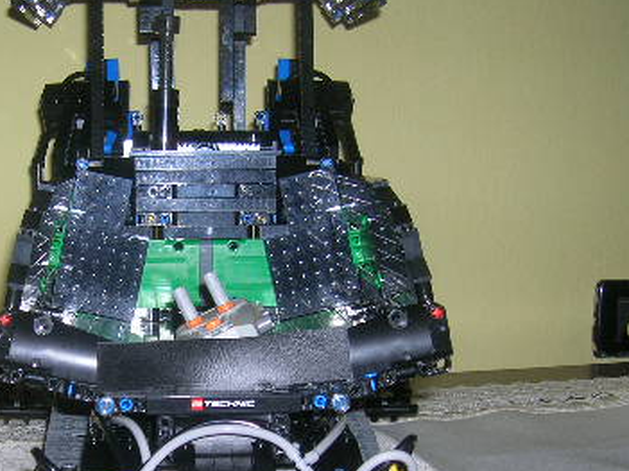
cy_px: 349
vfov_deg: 23.4
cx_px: 190
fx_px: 1126
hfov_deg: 30.9
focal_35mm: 62
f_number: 2.9
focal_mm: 5.7
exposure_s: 1/60.1
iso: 50
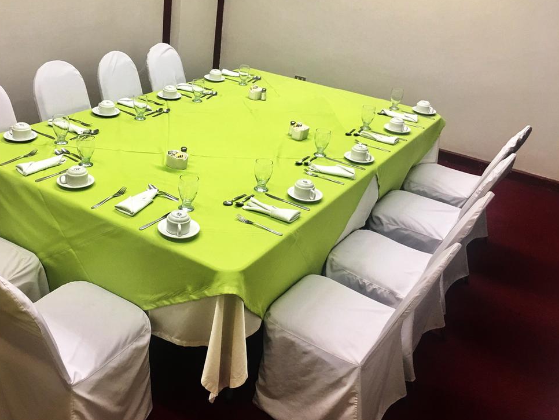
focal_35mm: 35
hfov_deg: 52.3
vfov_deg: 40.6
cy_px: 172
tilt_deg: -23.6
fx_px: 565
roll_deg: -5.1
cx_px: 227
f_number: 2.2
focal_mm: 4.15
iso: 40
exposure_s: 1/15
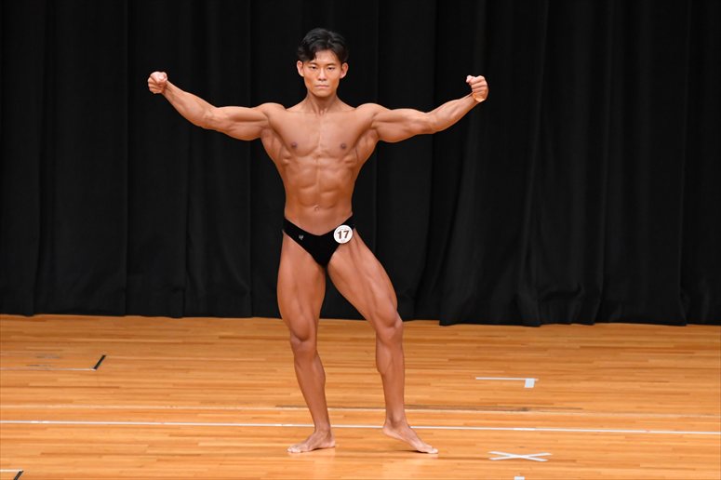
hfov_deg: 7.2
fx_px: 5705
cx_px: 360
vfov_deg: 4.8
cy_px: 240
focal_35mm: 285
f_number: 5.6
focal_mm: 190
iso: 4000
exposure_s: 1/400
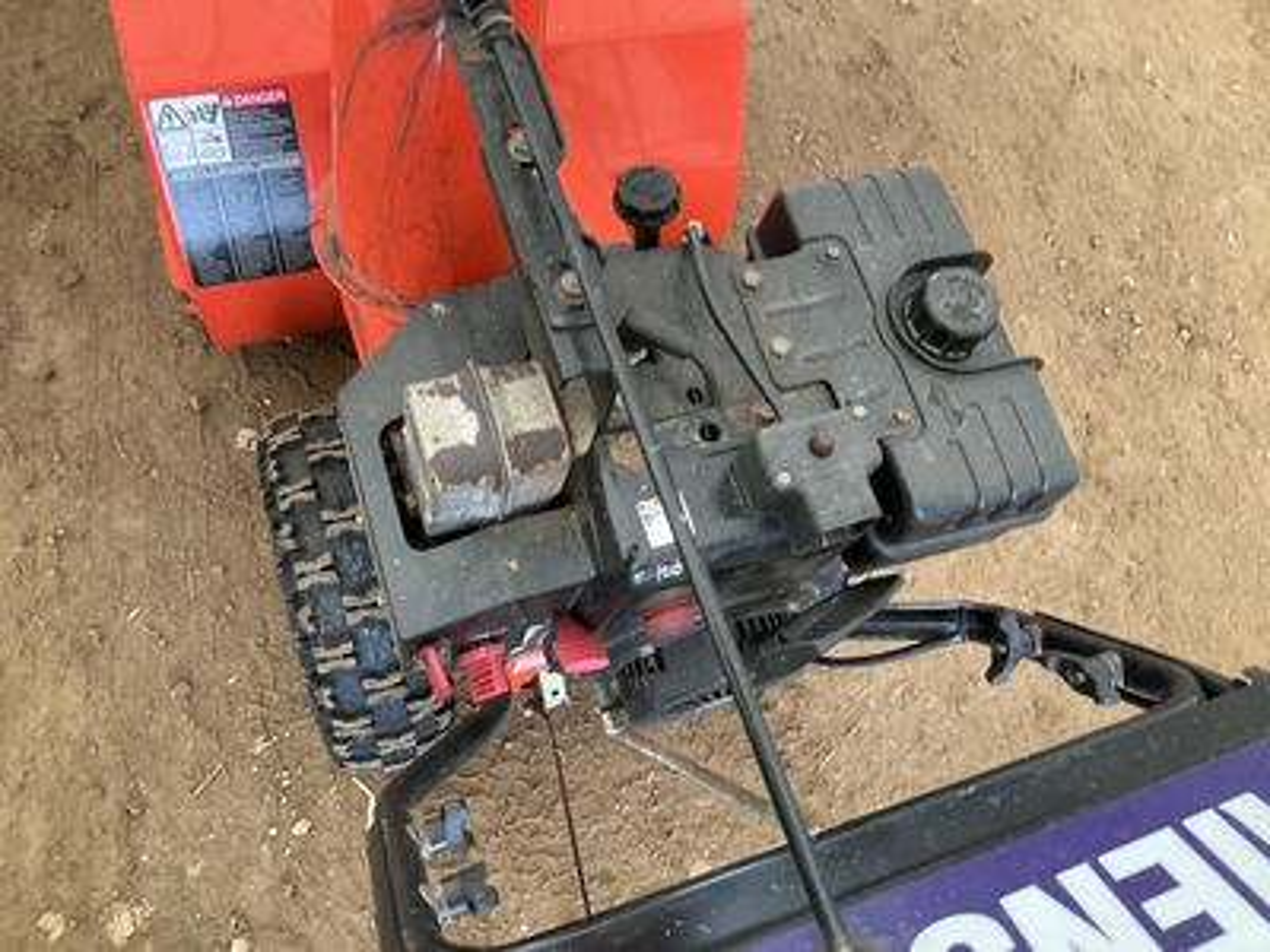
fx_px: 1064
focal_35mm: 29
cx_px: 635
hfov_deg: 61.7
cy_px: 476
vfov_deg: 48.2
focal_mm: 3
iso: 64
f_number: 1.8
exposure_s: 1/75
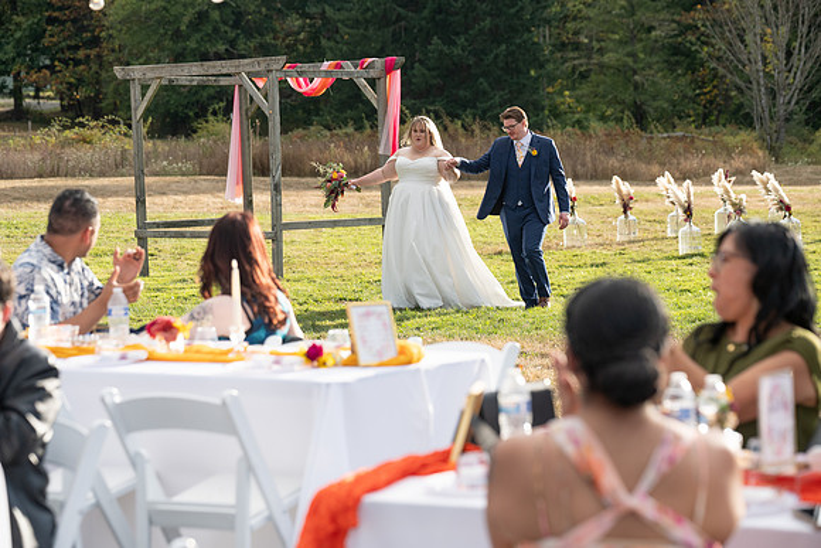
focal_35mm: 103
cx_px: 410
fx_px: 2349
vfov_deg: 13.3
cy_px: 274
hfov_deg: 19.8
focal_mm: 103
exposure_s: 1/1600
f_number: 4.5
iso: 400
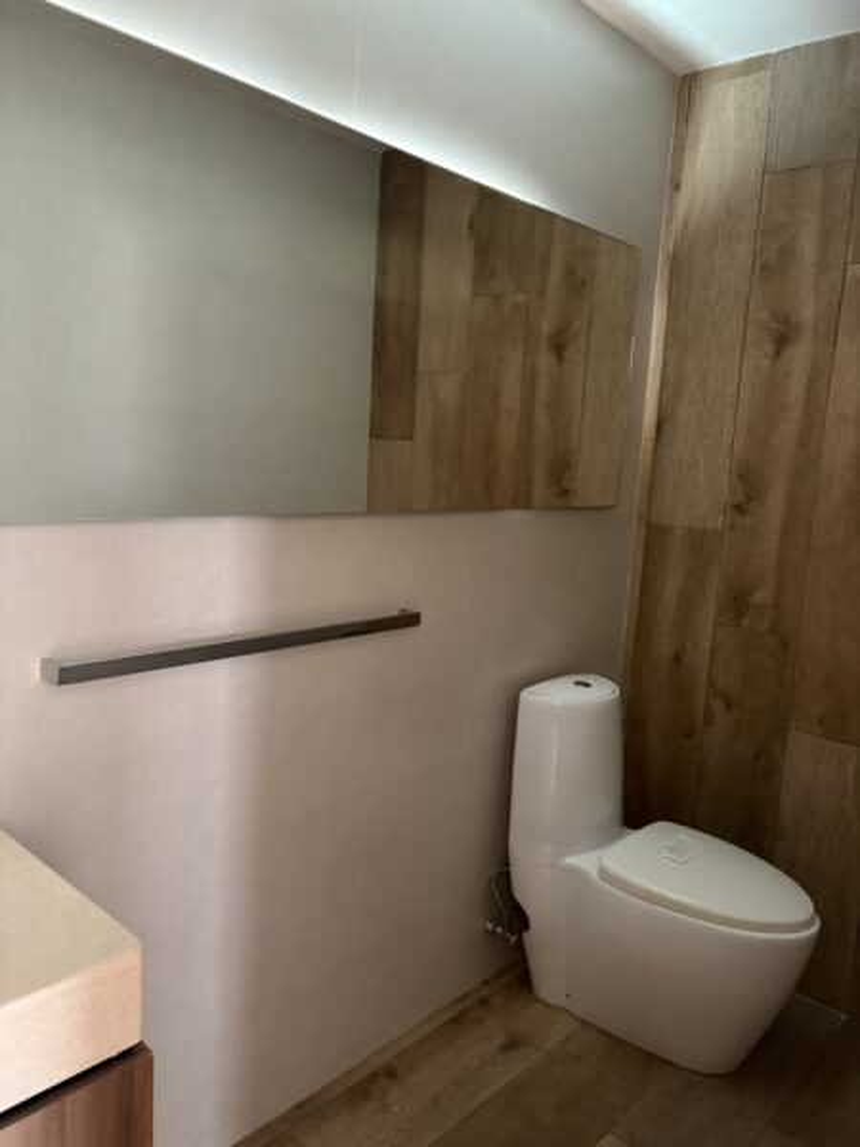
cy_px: 574
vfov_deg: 67.3
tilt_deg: -6.8
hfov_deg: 53.1
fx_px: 861
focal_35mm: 26
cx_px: 430
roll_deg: -3.2
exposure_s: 1/31
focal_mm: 5.96
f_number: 1.6
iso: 640
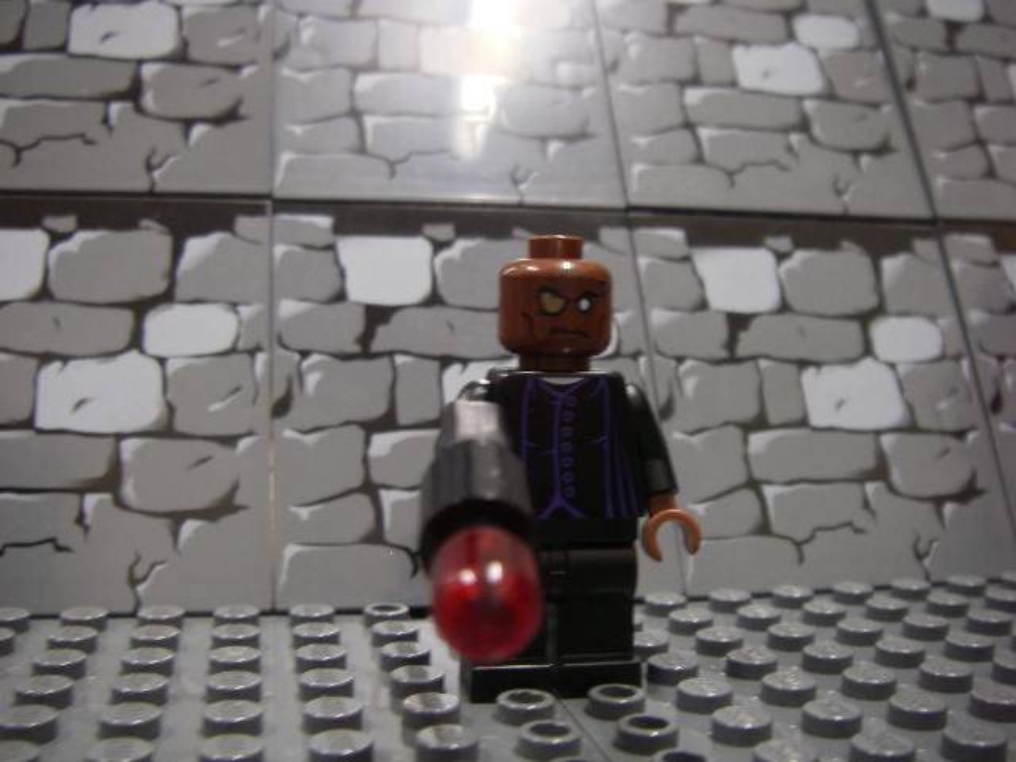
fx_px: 1115
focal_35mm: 38
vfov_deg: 37.7
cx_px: 508
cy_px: 381
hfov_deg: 49.0
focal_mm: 6.3
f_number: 3.3
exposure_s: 1/4
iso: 160
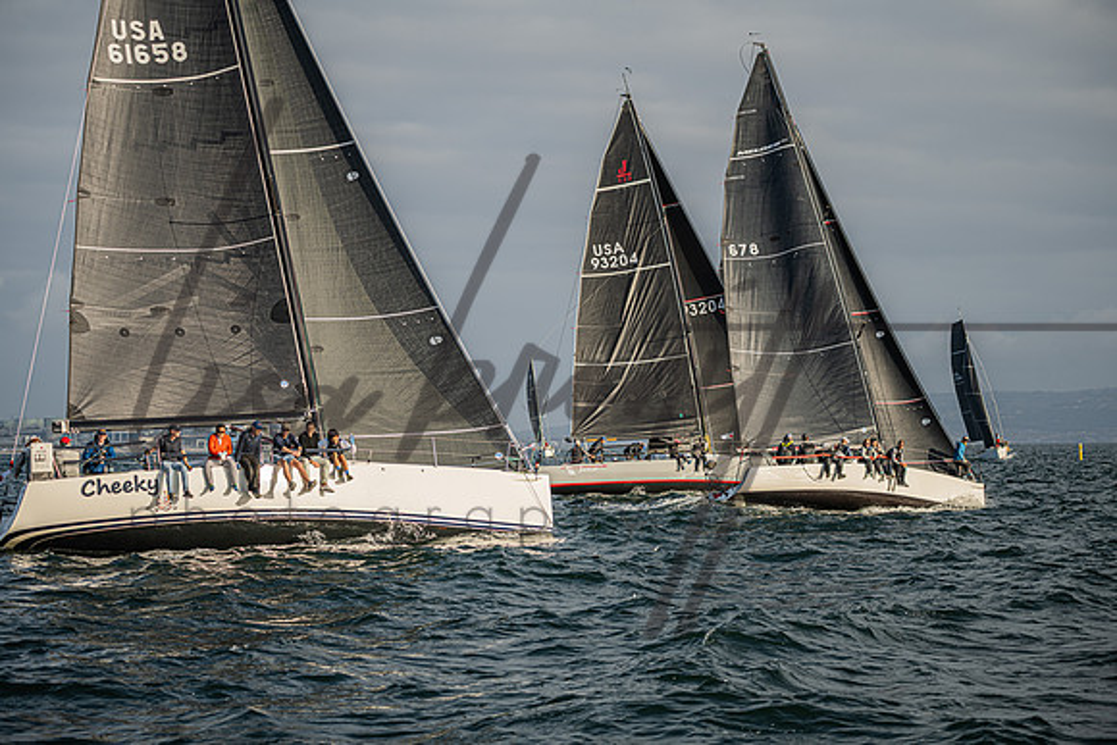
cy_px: 372
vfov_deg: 13.5
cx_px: 564
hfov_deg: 20.1
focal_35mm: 102
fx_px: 3159
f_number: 4.5
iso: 90
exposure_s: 1/1000
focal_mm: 100
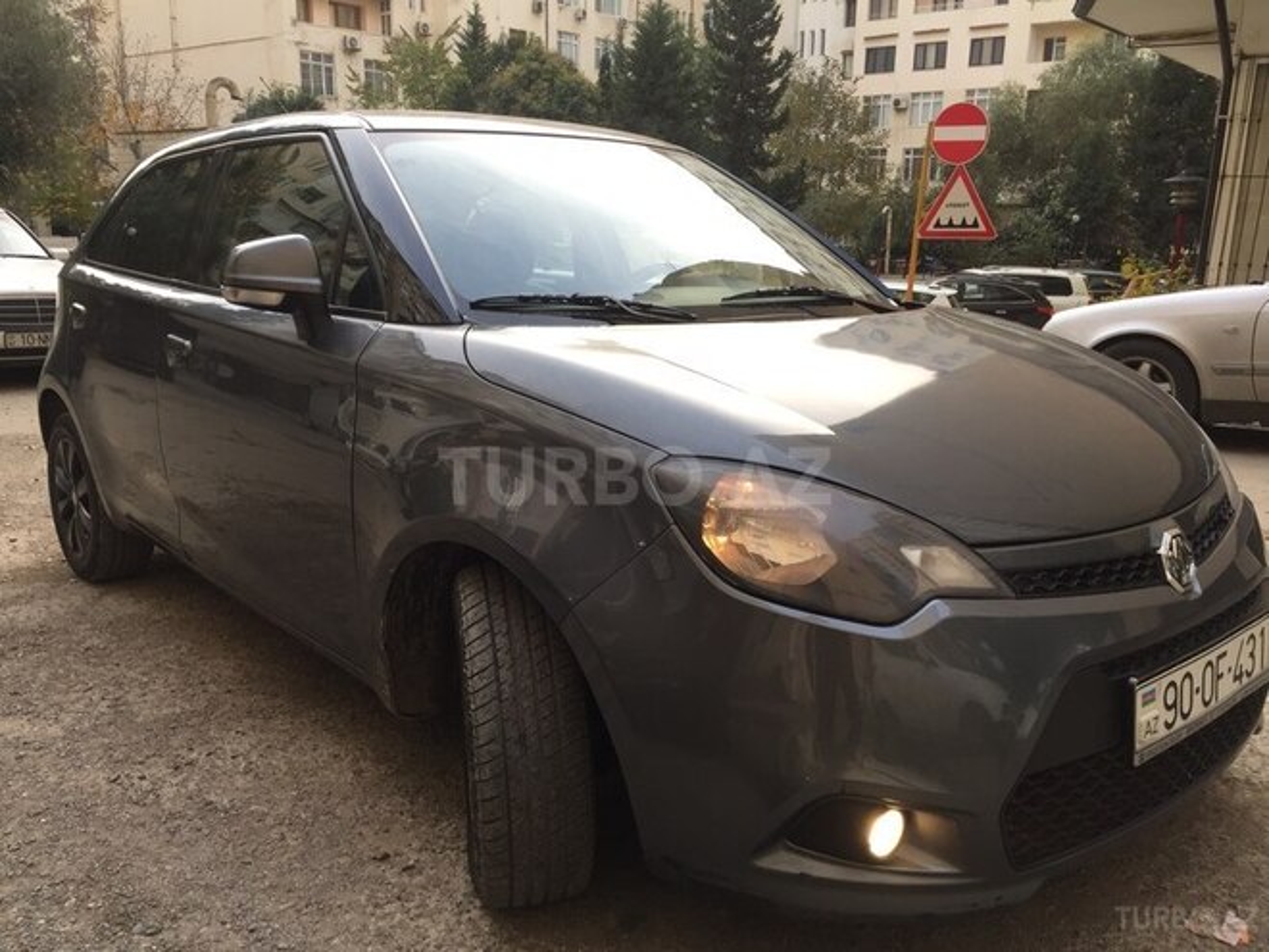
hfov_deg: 61.7
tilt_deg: -13.7
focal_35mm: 29
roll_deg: -1.4
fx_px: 1063
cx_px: 634
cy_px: 476
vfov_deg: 48.2
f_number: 2.2
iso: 50
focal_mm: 4.15
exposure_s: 1/100
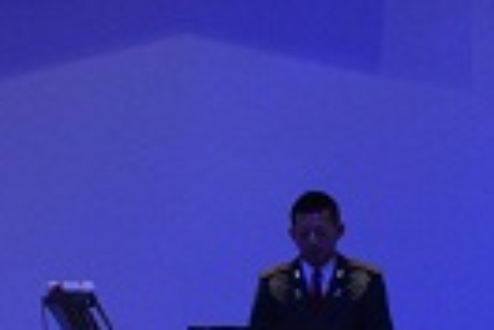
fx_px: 6271
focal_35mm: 457
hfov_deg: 4.4
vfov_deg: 3.0
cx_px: -692
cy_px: 501
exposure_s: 1/80
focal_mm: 86
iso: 3200
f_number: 8
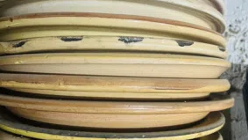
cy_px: 71
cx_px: 124
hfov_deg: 50.5
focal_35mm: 40
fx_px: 263
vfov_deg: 29.7
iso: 500
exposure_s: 1/54
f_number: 1.5
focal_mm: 5.7
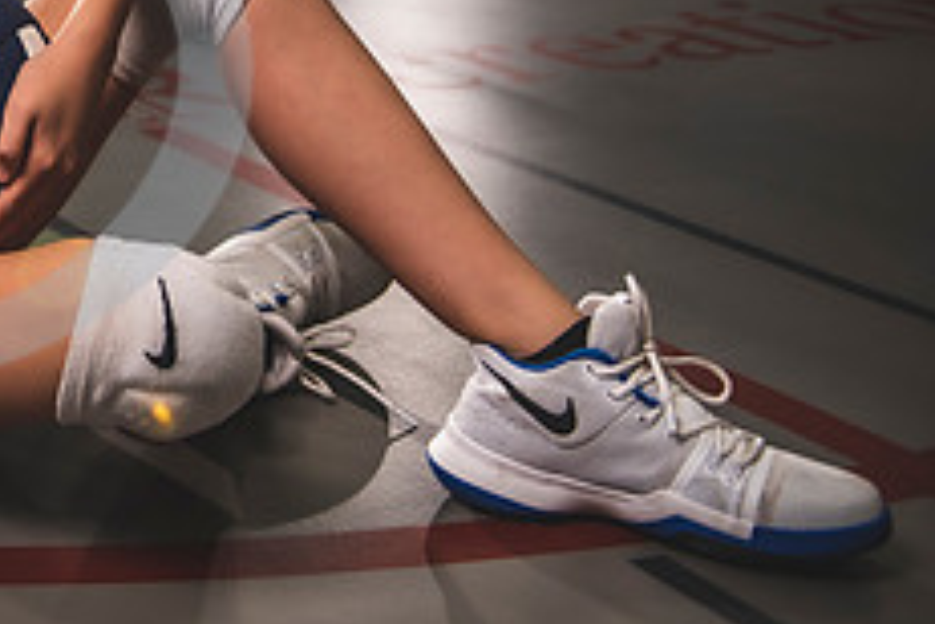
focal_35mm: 81
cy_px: -111
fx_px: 2104
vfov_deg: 16.2
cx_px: -229
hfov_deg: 22.7
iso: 200
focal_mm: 32
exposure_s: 1/400
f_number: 2.8
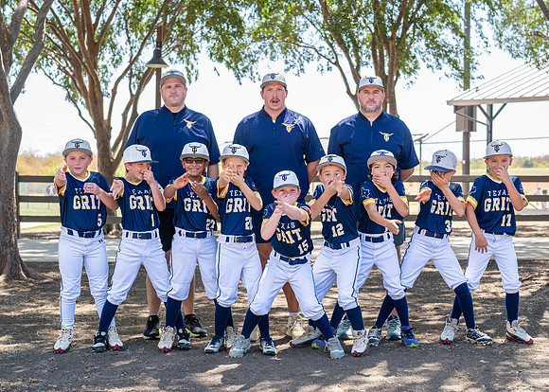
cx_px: 280
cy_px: 222
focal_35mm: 63
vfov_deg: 22.5
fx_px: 986
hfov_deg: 31.1
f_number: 3.5
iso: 100
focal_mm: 50
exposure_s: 1/250
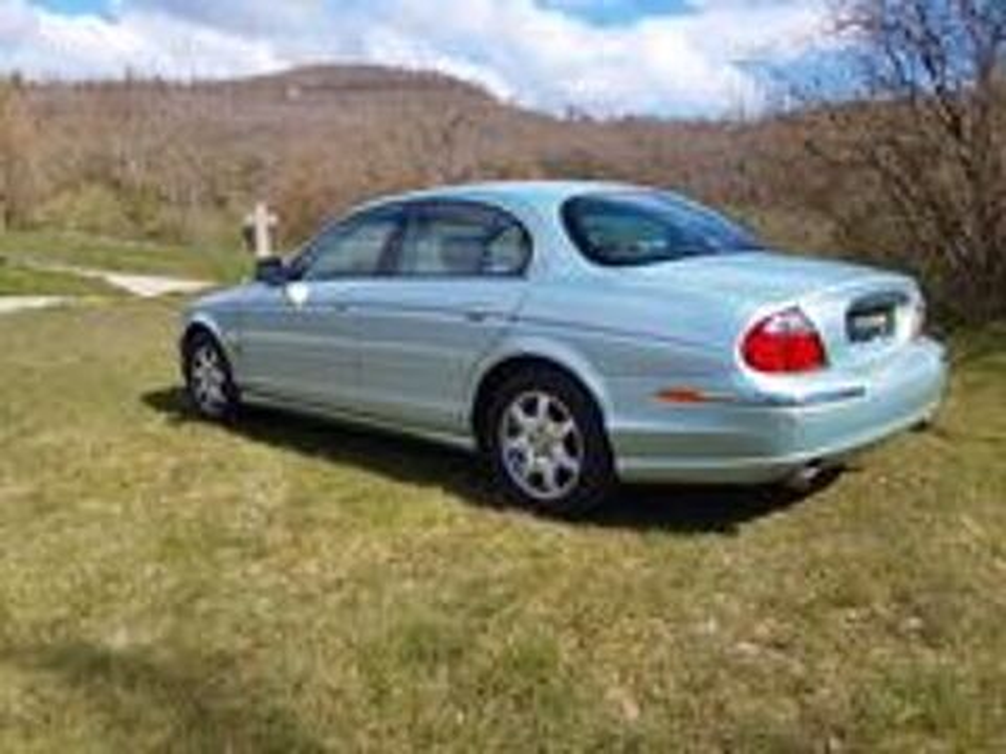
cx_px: 503
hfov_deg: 63.4
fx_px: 814
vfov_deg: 49.7
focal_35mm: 28
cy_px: 377
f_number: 1.9
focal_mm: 2.91
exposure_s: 1/1623
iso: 50
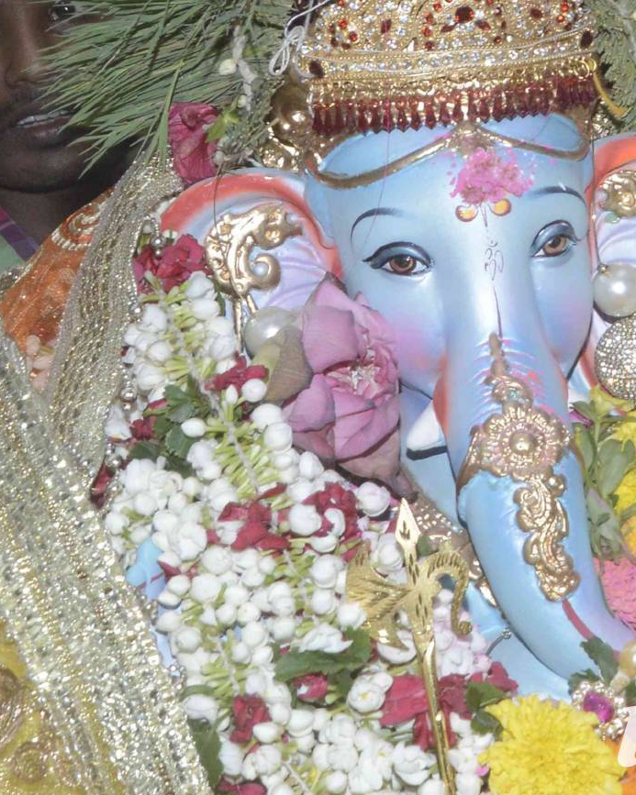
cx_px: 1087
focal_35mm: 150
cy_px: 368
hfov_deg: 9.8
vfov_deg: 12.9
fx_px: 3531
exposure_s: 1/160
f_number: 10
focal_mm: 32
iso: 800
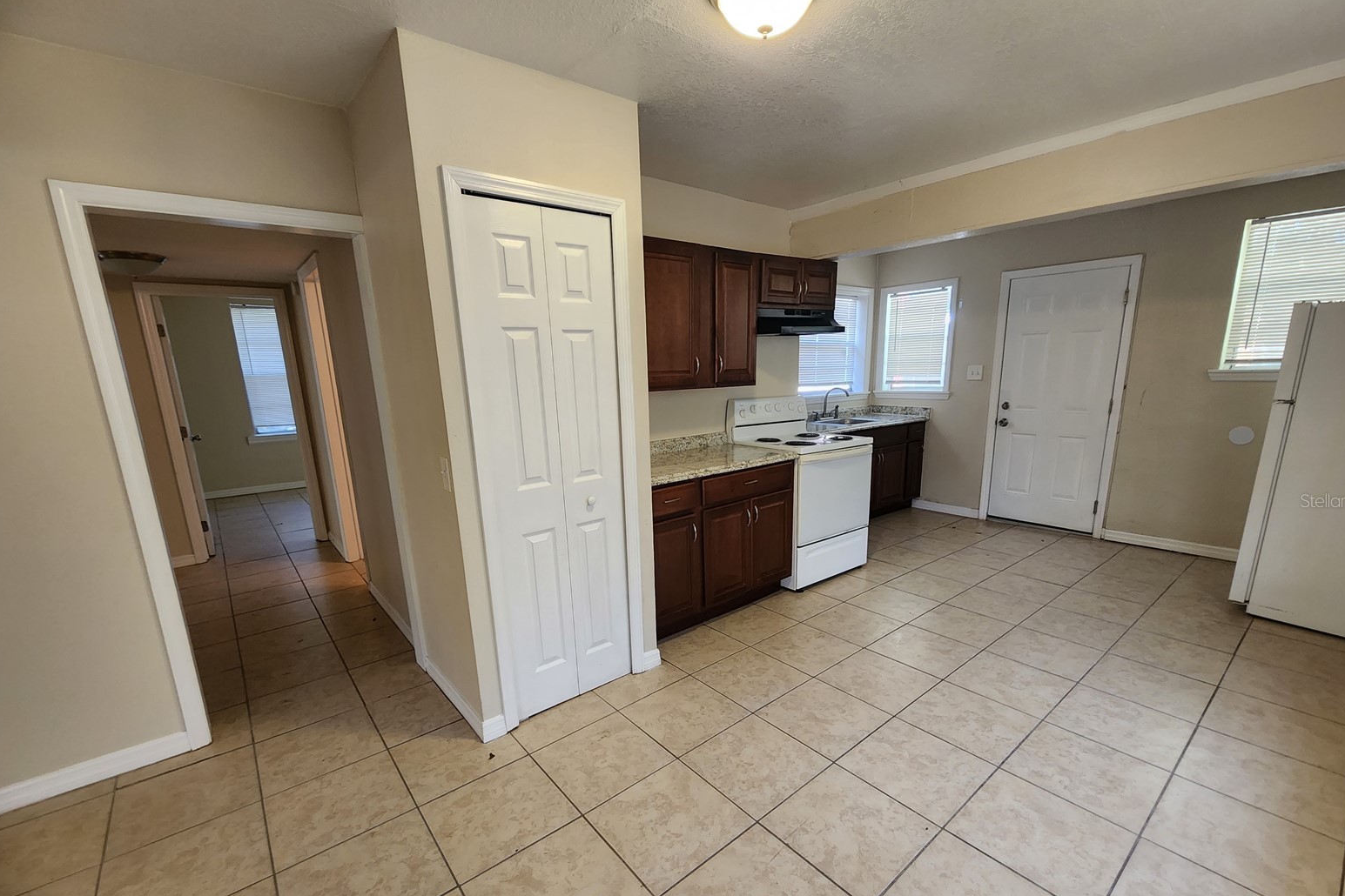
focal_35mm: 14
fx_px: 523
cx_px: 686
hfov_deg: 104.2
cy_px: 500
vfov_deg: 80.9
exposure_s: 1/60
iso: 200
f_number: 2.2
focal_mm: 2.2
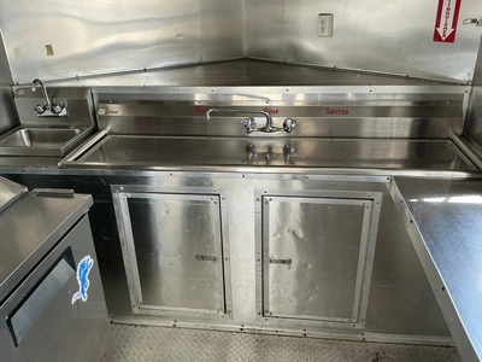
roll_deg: +1.4
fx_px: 390
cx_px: 241
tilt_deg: -26.1
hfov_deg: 63.4
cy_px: 181
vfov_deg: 49.7
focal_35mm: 28
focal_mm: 3
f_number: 1.8
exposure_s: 1/122
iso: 64
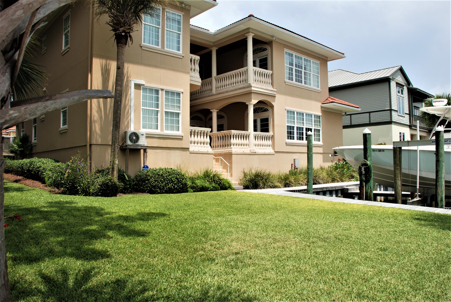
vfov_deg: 48.0
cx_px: 226
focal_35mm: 27
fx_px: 339
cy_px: 151
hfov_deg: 67.3
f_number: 8
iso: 100
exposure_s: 1/250
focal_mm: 18
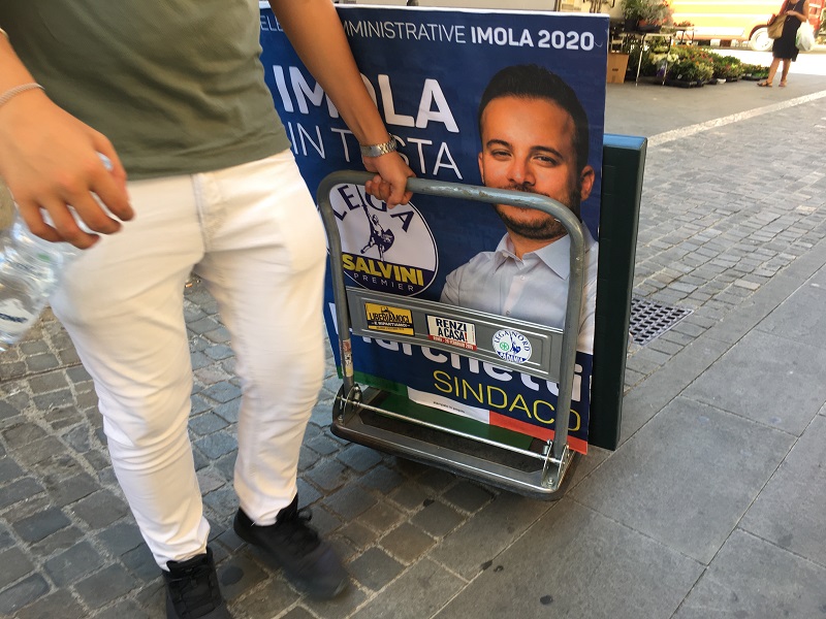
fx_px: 692
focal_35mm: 29
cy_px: 310
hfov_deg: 61.7
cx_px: 413
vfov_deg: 48.2
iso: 32
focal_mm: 4.15
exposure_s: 1/100
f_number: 2.2
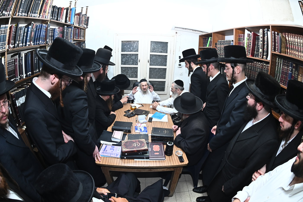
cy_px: 101
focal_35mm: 16
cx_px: 152
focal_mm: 16
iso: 1000
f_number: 6.3
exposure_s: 1/125
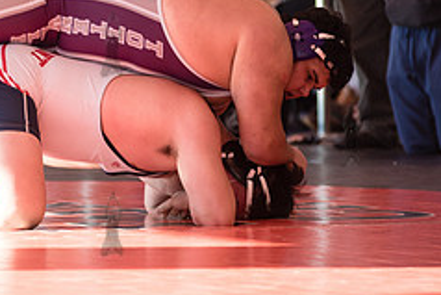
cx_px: 111
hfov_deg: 4.6
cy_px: 44
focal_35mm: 450
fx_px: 5516
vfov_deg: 3.1
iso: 400
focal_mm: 185
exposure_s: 1/400
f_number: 4
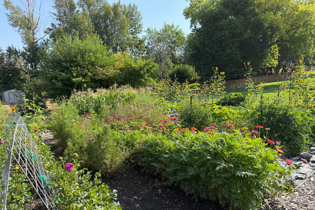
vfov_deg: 51.2
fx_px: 219
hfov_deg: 71.5
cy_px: 118
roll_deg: +1.3
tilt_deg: -6.3
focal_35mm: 25
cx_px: 157
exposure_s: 1/2110
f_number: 1.78
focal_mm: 6.76
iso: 100
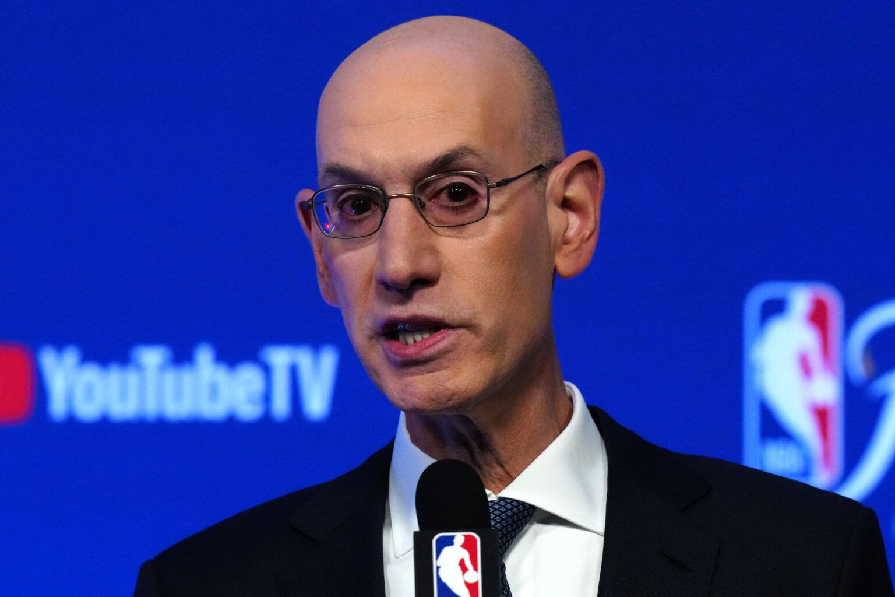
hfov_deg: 3.4
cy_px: 298
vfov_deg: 2.3
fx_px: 14915
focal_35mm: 600
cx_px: 448
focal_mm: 400
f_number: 5.6
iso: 4000
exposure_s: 1/400
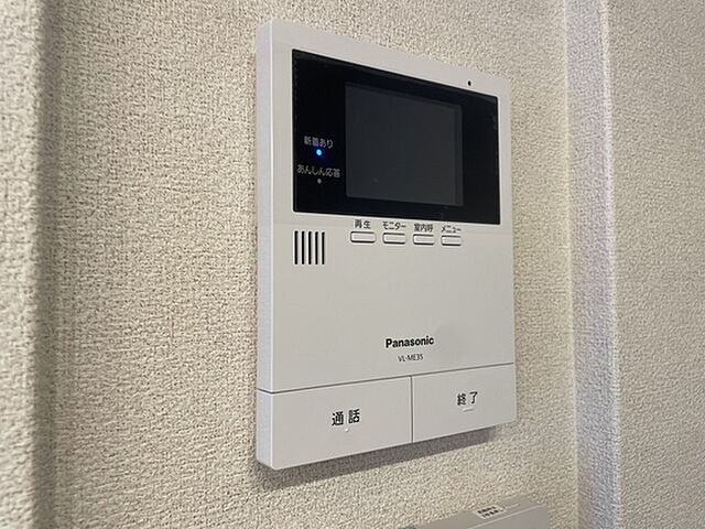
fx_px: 530
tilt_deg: +3.7
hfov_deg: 67.3
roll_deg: +0.5
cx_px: 352
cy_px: 264
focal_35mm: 26
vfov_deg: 53.1
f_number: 1.6
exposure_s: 1/60
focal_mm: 4.2
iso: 64
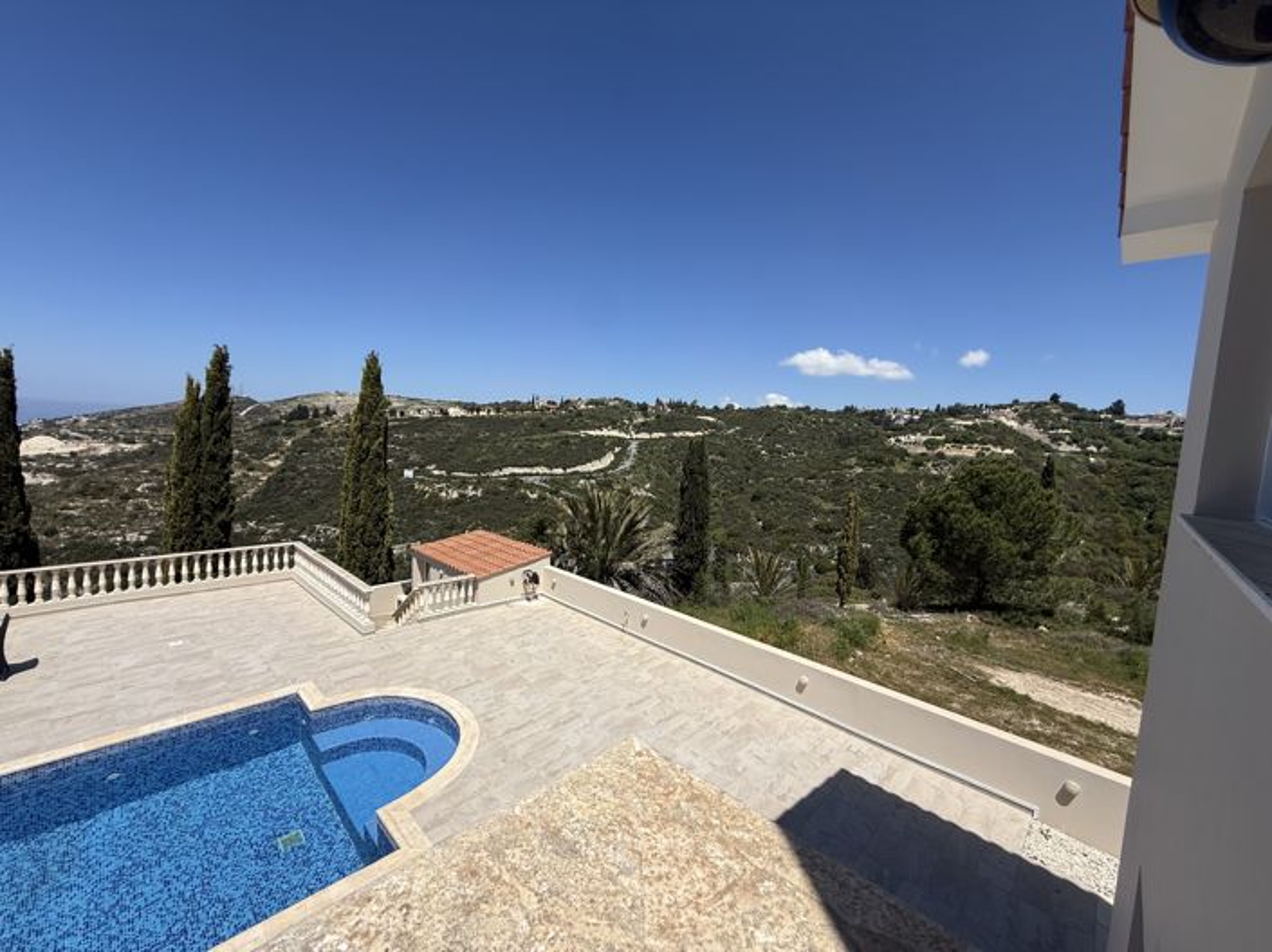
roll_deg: -3.5
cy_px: 476
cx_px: 636
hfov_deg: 102.1
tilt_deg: -2.8
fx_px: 514
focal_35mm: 14
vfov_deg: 85.6
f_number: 2.2
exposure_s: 1/3289
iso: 50
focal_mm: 2.22
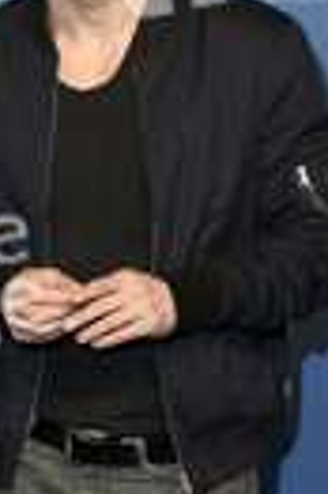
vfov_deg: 11.7
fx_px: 2384
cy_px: 494
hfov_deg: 7.8
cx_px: -41
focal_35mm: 174
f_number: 4
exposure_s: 1/320
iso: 400
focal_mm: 38
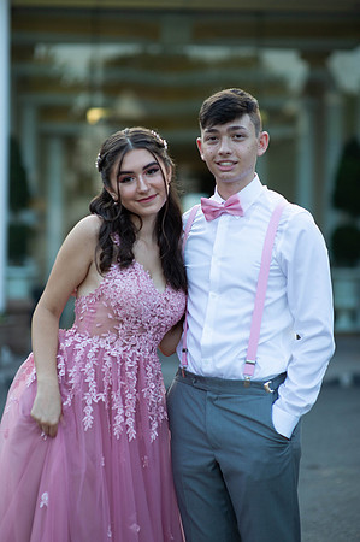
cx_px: 180
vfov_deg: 23.9
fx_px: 1278
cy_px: 271
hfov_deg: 16.0
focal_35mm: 85
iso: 250
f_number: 2
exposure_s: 1/1600
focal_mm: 85
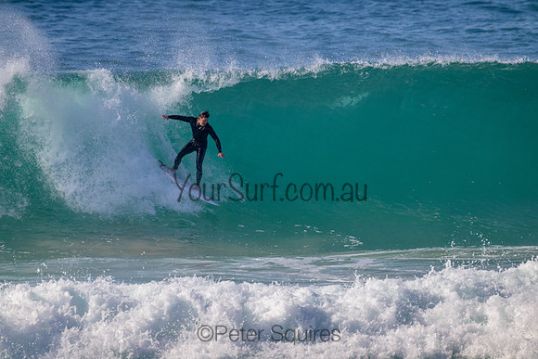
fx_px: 11958
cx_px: 269
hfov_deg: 2.6
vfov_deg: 1.7
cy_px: 180
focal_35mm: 800
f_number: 11
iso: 1400
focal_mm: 800
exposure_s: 1/2000
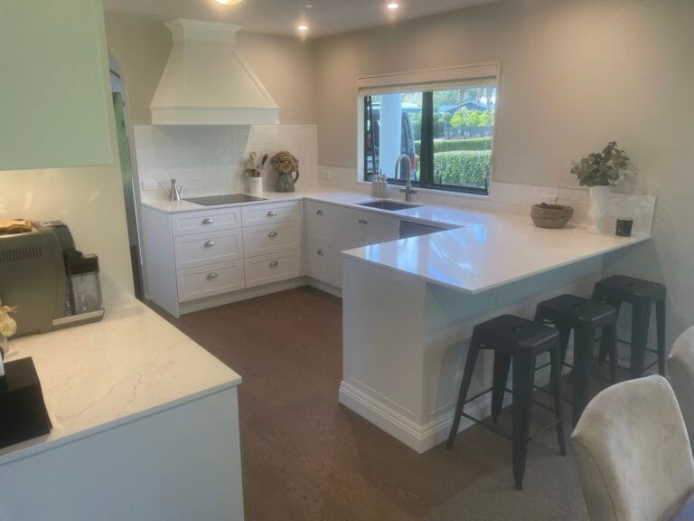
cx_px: 347
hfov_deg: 67.3
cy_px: 260
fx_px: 521
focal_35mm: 26
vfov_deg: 53.1
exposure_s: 1/100
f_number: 1.6
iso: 64
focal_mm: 4.2
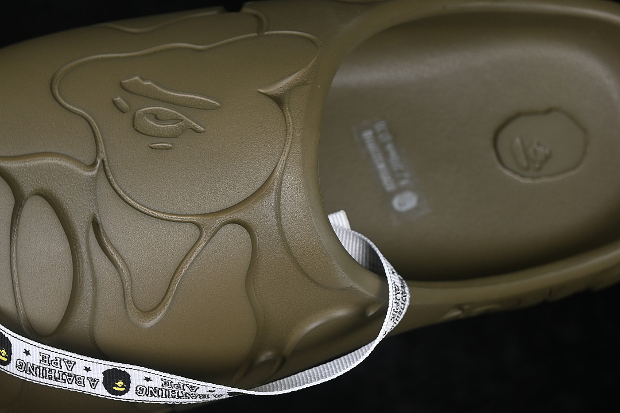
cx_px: 310
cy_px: 206
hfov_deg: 27.0
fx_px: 1292
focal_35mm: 75
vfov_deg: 18.2
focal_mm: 50
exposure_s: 1/60
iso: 160
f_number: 6.3
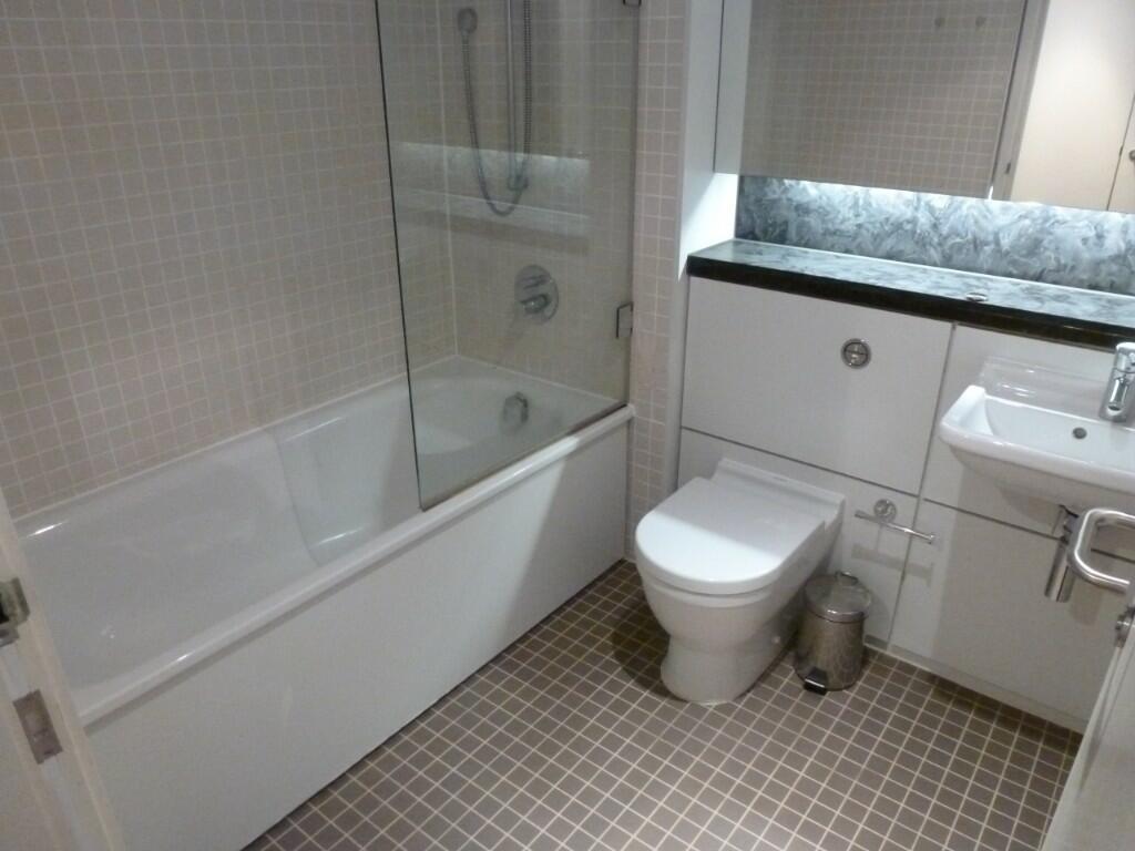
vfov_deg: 56.8
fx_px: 787
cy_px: 426
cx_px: 568
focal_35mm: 24
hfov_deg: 71.6
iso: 800
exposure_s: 1/30
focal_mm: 4.3
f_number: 3.3
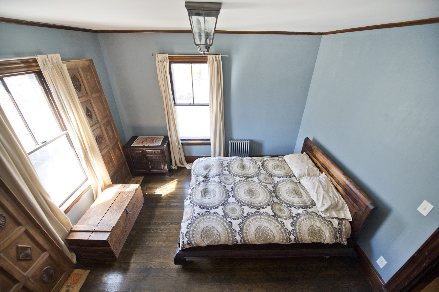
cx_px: 220
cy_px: 146
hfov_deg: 104.3
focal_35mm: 14
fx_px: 171
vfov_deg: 81.1
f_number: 2.8
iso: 400
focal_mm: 14
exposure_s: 1/160
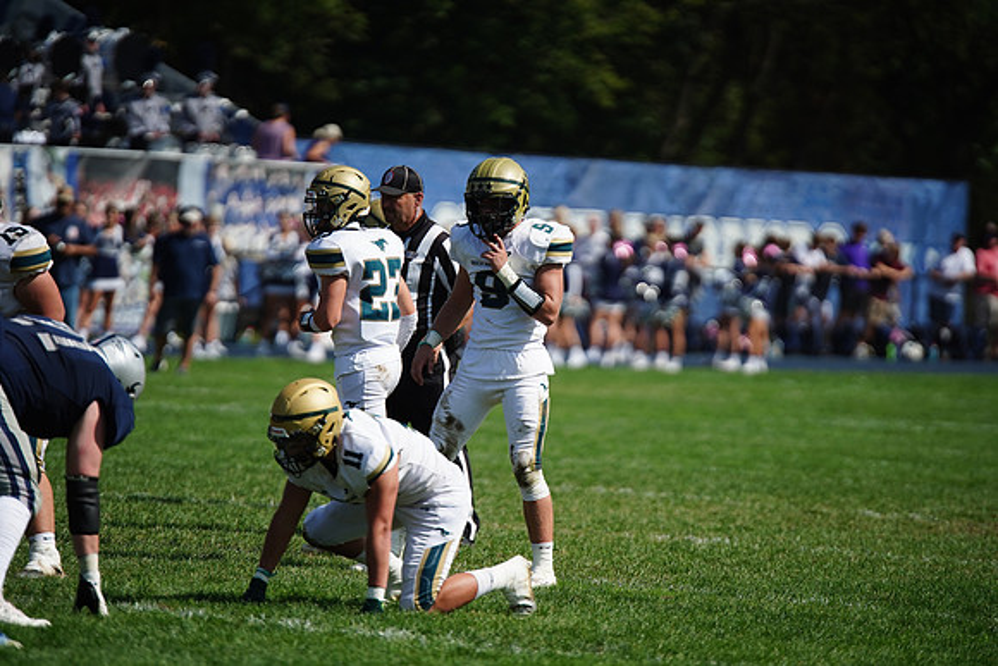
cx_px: 499
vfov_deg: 4.6
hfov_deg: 6.9
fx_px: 8318
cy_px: 333
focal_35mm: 300
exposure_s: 1/6400
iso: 400
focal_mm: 300
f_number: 2.8
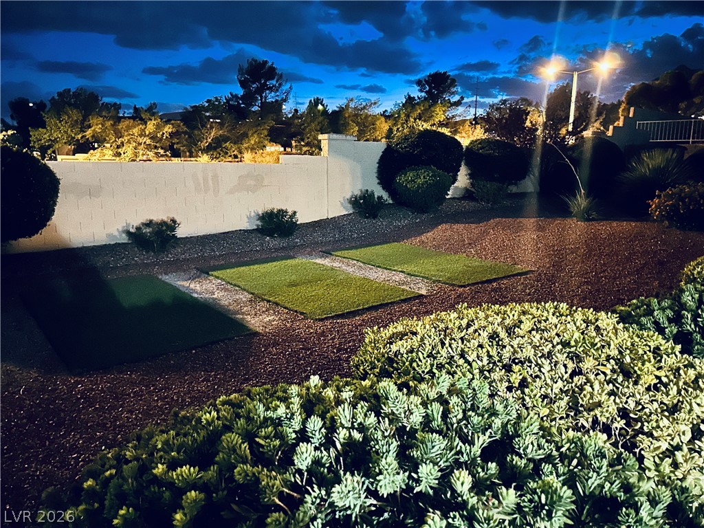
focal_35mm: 26
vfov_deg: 53.1
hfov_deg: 67.3
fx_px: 529
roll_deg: +0.0
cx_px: 352
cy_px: 264
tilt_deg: -11.2
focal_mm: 5.7
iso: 2000
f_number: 1.5
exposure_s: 1/9
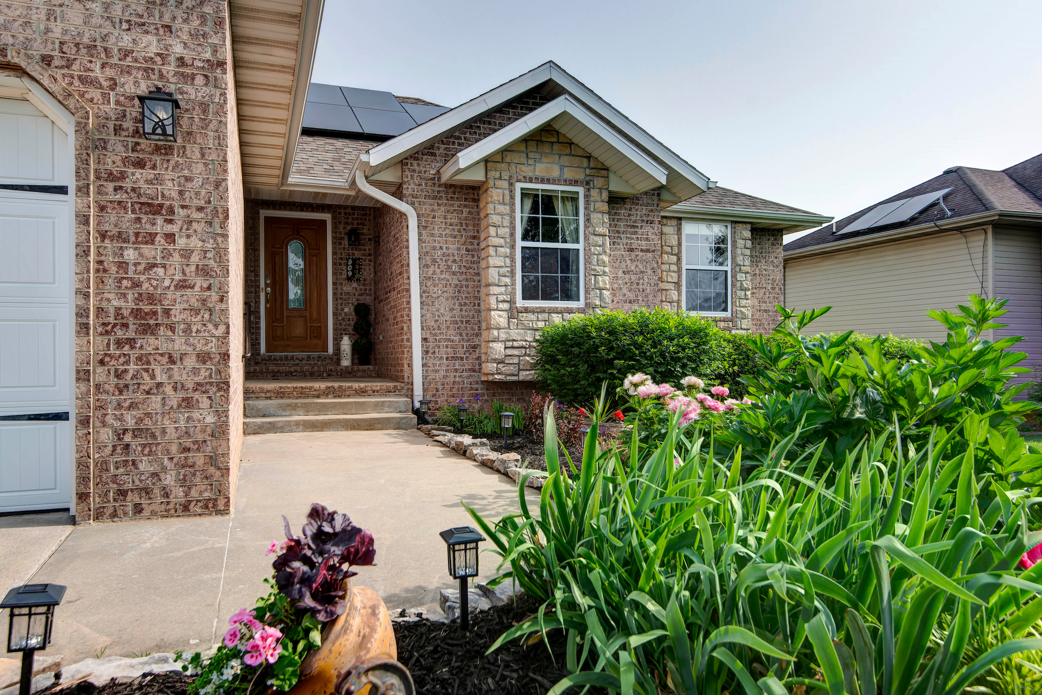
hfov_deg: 76.1
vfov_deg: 55.1
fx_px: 666
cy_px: 348
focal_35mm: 23
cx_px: 521
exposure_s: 1/400
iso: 100
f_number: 6.3
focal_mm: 23
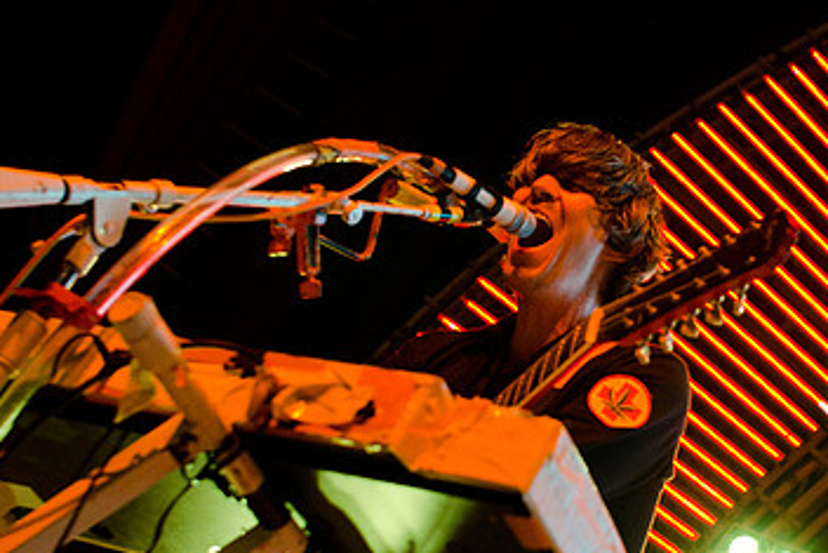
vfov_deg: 18.3
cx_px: 560
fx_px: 1703
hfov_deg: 27.2
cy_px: 419
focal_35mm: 74
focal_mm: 30
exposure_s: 1/500
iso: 1600
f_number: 3.5
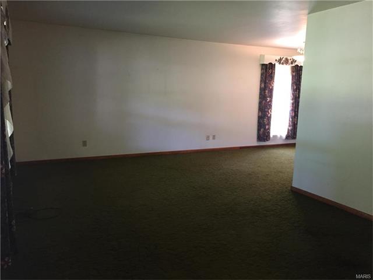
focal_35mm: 29
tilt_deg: -9.0
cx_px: 186
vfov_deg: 48.2
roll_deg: -2.5
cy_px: 140
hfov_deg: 61.7
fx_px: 312
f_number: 2.2
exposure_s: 1/30
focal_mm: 4.15
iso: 200
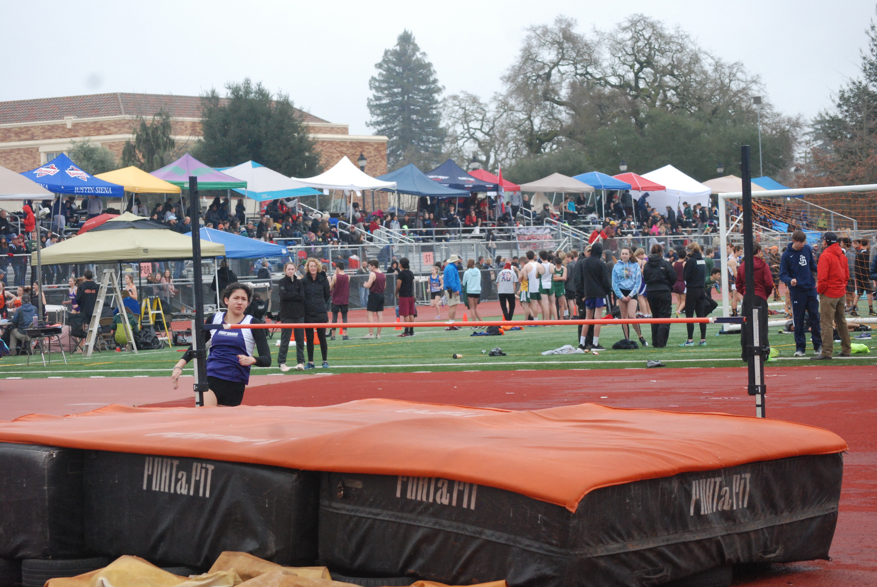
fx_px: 2488
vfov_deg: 13.5
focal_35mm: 102
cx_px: 438
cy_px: 294
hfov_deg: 20.0
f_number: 7.1
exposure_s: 1/800
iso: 1000
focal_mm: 68
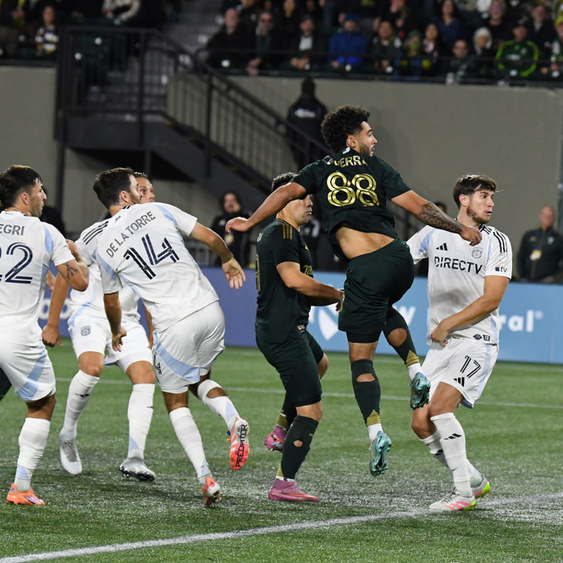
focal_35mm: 358
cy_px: 282
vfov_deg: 4.9
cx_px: 384
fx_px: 6587
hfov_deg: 4.9
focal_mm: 140
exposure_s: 1/1600
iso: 3200
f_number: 3.5
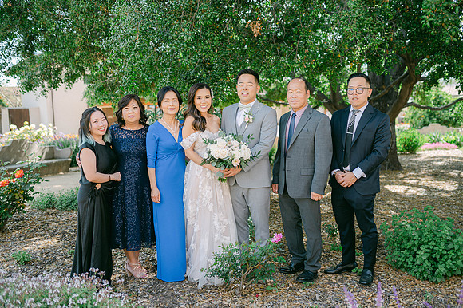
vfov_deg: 37.8
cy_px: 154
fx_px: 450
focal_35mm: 35
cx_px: 232
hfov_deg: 54.5
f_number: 2
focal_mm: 35
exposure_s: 1/800
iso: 100
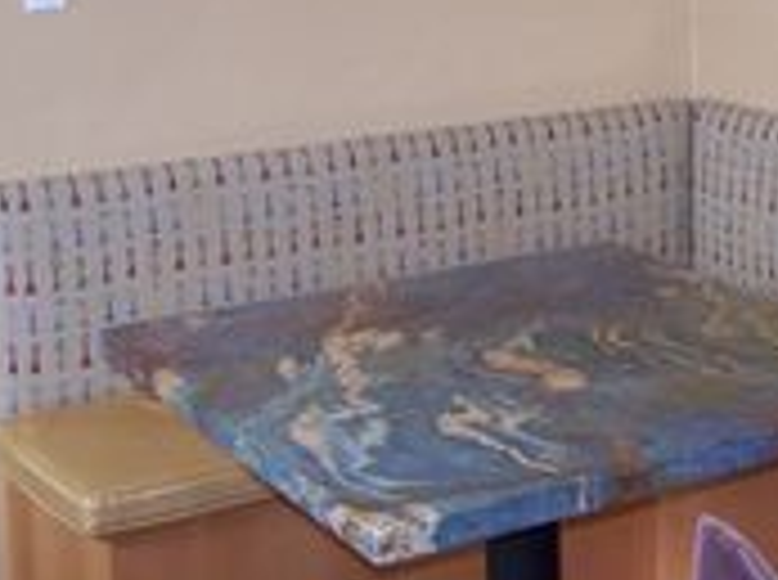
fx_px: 1817
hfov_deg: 23.5
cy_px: 58
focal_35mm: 81
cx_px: 702
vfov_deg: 17.9
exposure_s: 1/60
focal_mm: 6.3
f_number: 2.8
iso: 140
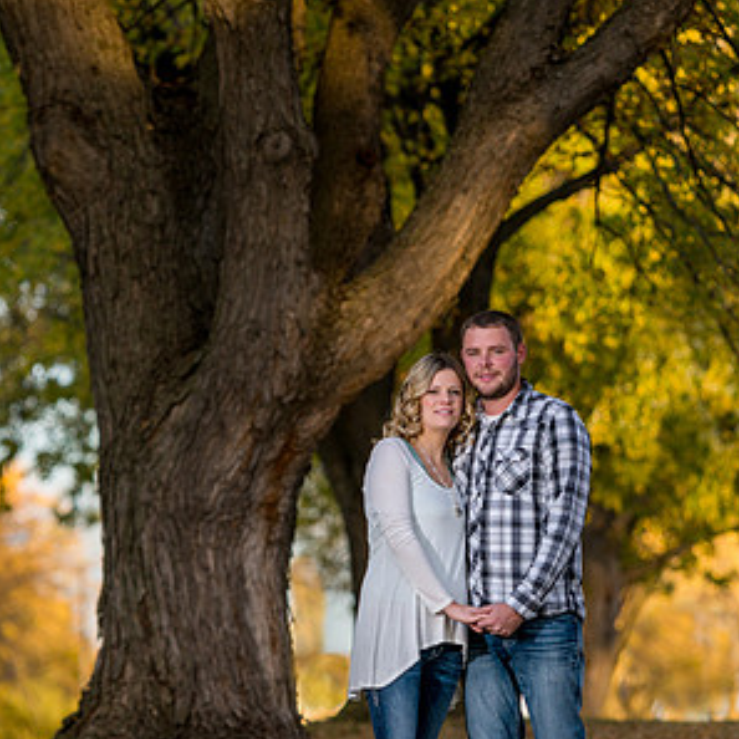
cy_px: 530
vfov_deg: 8.5
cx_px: 371
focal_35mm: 206
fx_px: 4976
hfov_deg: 8.5
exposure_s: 1/320
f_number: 3.5
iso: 200
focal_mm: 160
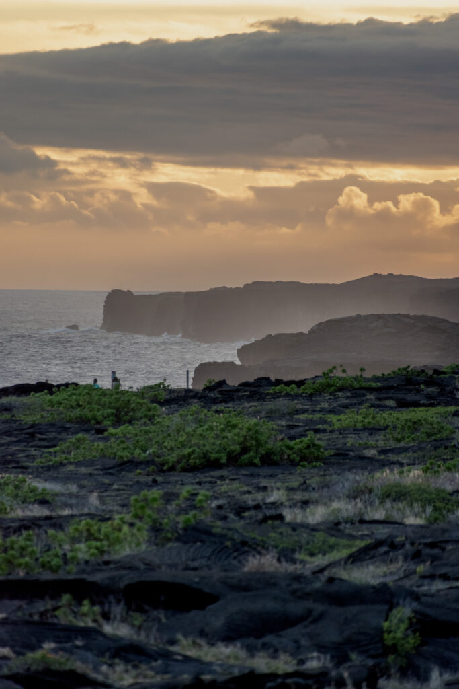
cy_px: 344
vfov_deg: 4.9
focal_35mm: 420
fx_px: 8029
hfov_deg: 3.3
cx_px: 230
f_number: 8
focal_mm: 280
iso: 800
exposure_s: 1/200
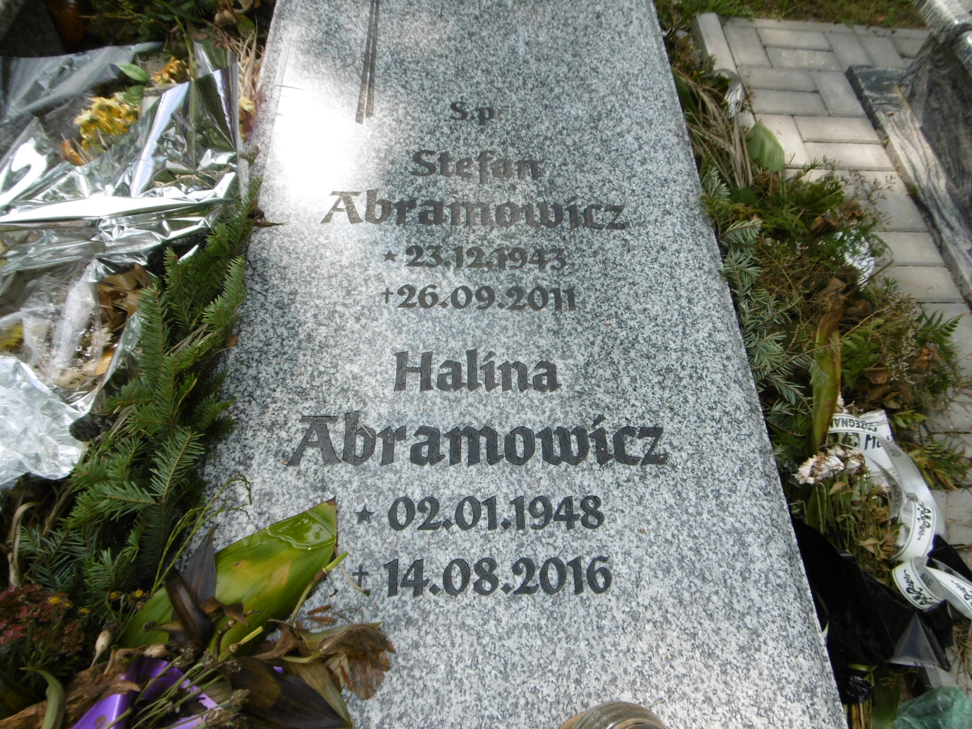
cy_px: 364
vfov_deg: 56.8
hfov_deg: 71.6
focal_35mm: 24
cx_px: 486
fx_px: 674
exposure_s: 1/640
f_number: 3.1
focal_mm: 4.3
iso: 100
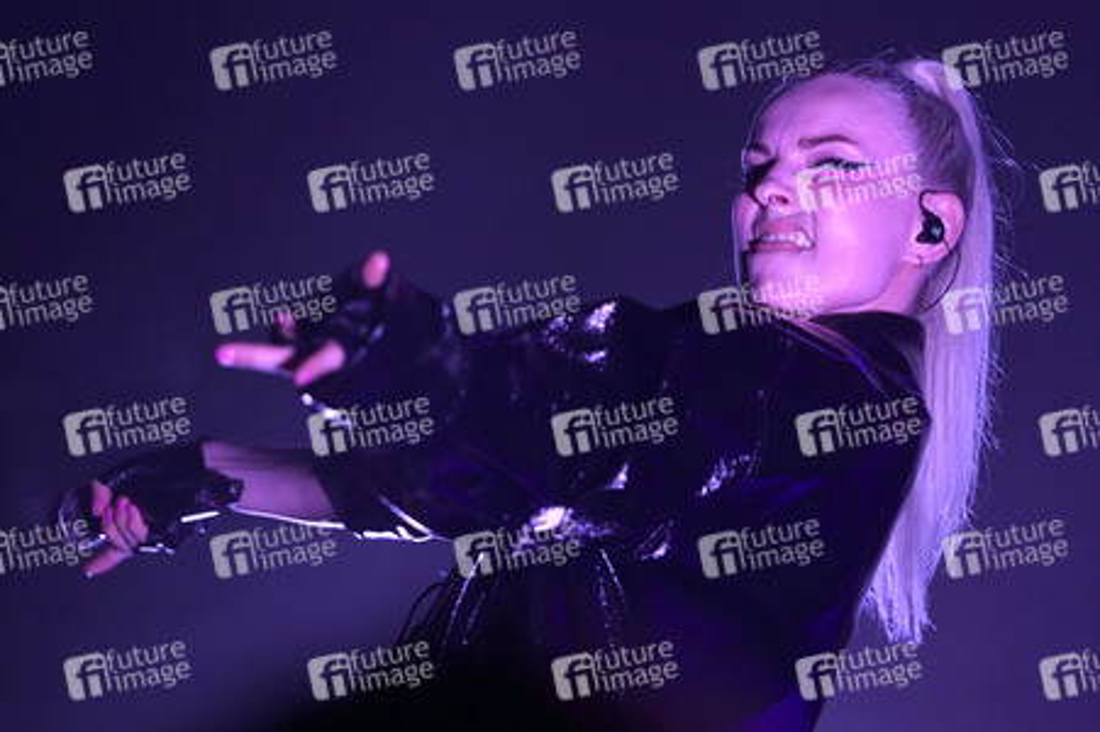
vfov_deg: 7.6
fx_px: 5496
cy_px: 366
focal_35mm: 180
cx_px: 550
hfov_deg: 11.4
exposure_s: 1/1000
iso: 2000
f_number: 3.5
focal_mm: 180
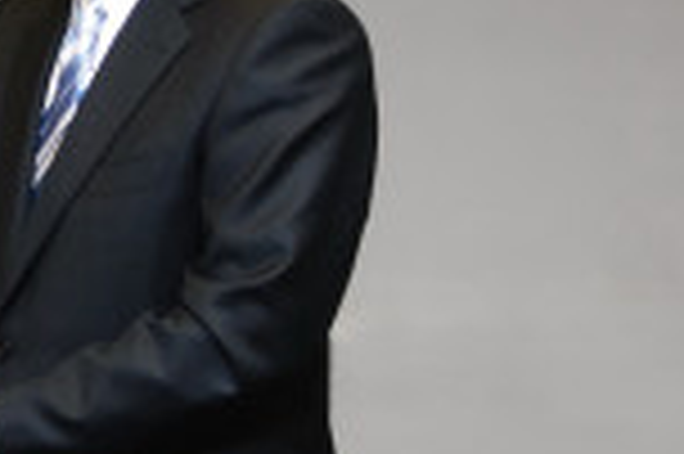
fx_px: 2809
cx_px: -274
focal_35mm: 148
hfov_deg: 13.3
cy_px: 79
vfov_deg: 9.2
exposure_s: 1/60
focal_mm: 30
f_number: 3.5
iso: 400
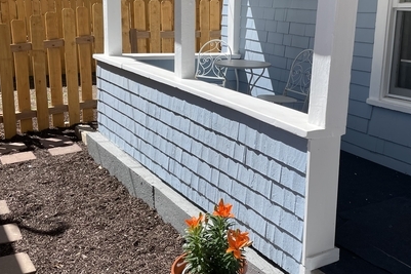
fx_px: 514
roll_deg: -0.6
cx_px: 258
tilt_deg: -12.0
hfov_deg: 43.3
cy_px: 109
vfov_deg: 29.8
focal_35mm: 45
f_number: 1.6
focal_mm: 4.2
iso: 32
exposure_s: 1/2681
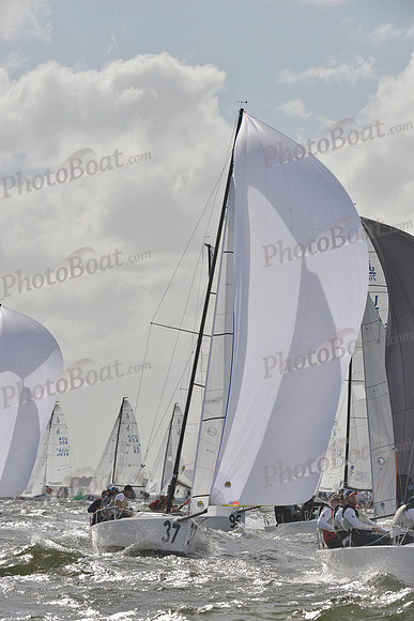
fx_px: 3448
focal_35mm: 200
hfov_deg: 6.9
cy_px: 310
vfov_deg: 10.3
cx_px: 207
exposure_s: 1/1250
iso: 400
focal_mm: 200
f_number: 13
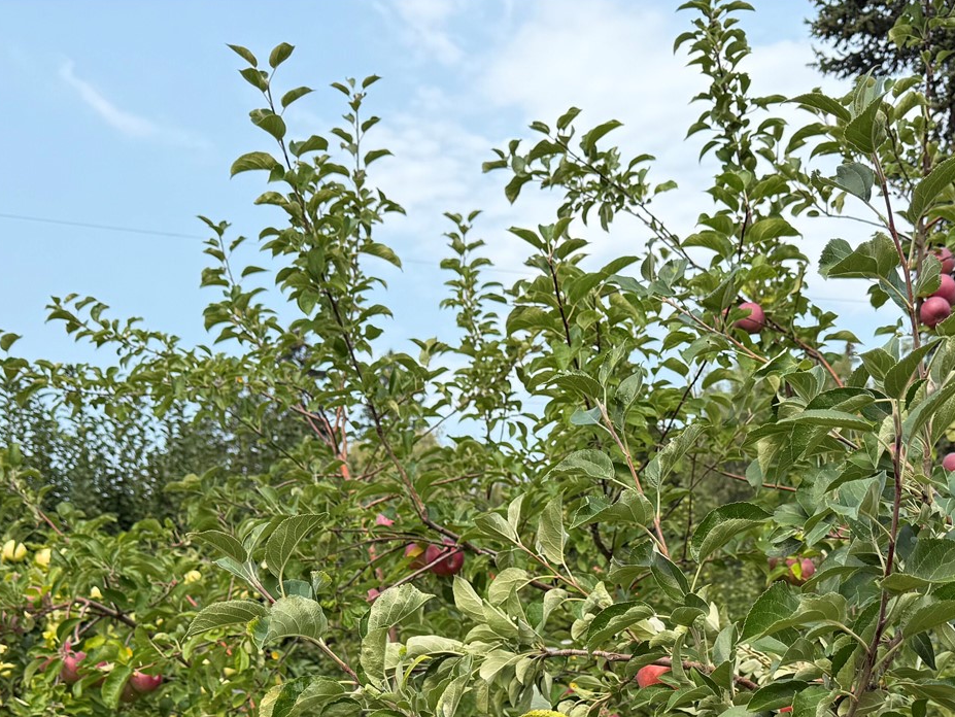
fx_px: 1463
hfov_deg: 36.0
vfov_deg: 25.6
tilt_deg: -3.2
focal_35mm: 53
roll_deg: +0.6
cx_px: 596
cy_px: 784
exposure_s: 1/1727
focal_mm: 6.76
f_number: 1.78
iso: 100
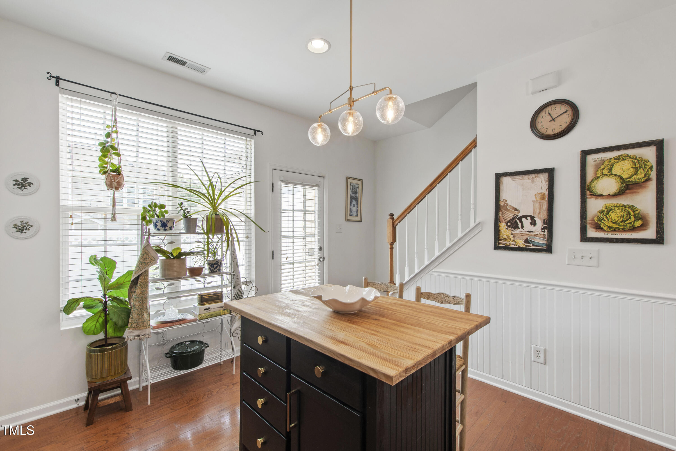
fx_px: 282
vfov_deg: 77.3
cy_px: 226
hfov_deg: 100.4
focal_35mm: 15
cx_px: 338
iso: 100
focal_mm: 10
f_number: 8
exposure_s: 1/5
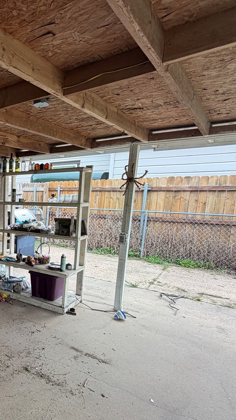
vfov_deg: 73.5
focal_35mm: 25
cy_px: 243
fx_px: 278
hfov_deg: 36.1
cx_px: -45
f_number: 2.2
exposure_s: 1/134
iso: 40
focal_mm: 2.22
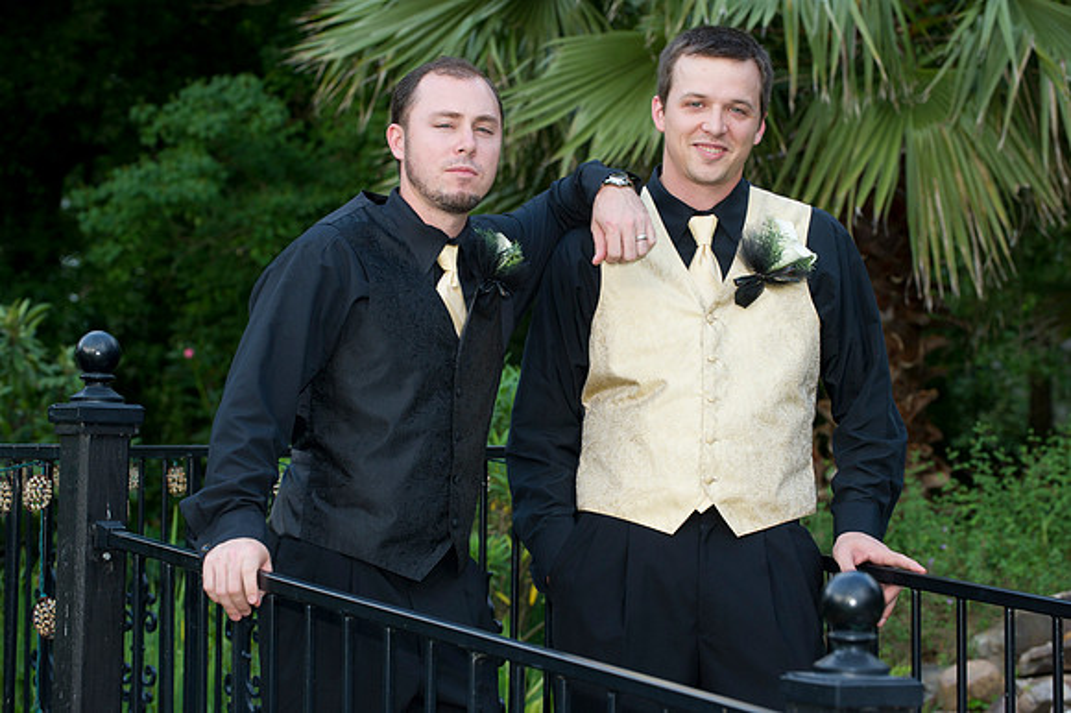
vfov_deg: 12.4
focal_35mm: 110
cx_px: 536
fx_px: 3271
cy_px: 356
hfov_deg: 18.6
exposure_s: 1/250
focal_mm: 110
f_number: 5.6
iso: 800
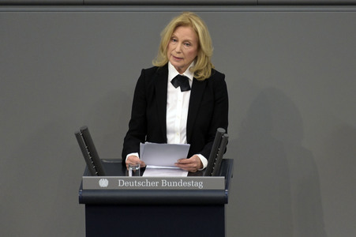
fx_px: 4941
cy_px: 118
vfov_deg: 2.7
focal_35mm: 500
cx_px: 178
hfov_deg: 4.1
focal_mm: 500
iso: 10000
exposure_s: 1/320
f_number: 5.6
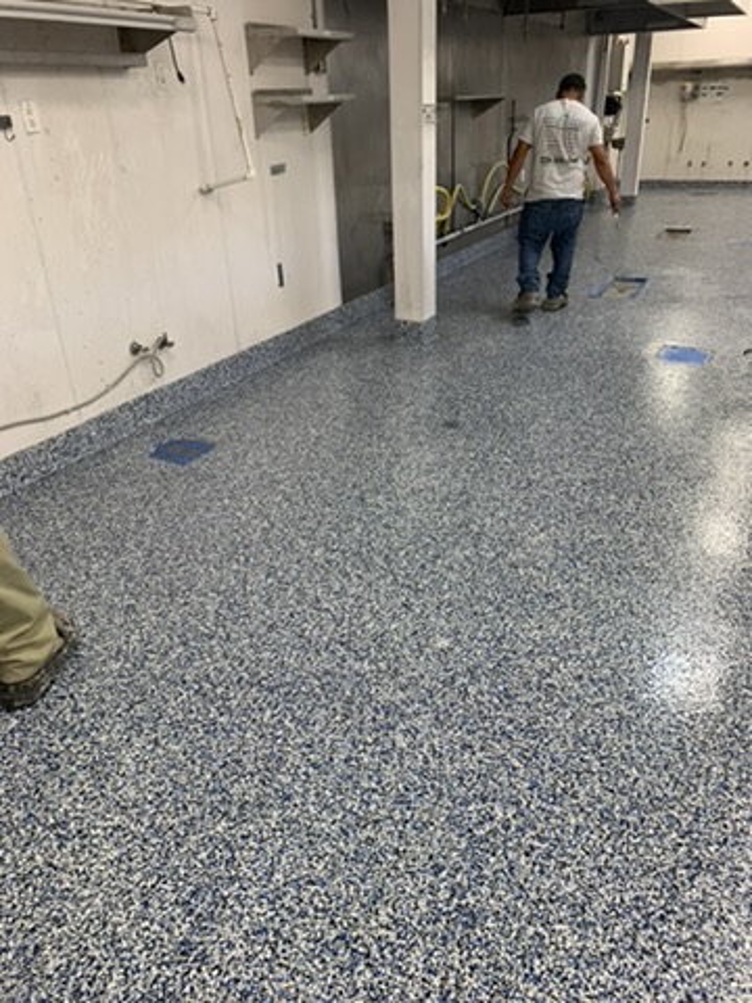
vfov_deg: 67.3
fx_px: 753
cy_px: 502
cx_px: 376
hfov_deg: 53.1
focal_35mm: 26
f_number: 1.8
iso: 80
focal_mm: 4.25
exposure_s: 1/60
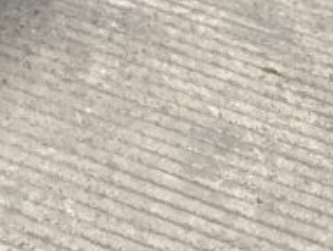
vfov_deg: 8.6
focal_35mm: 156
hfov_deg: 12.2
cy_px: -379
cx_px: -109
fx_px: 1503
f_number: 1.8
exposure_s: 1/500
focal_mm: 3
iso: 16
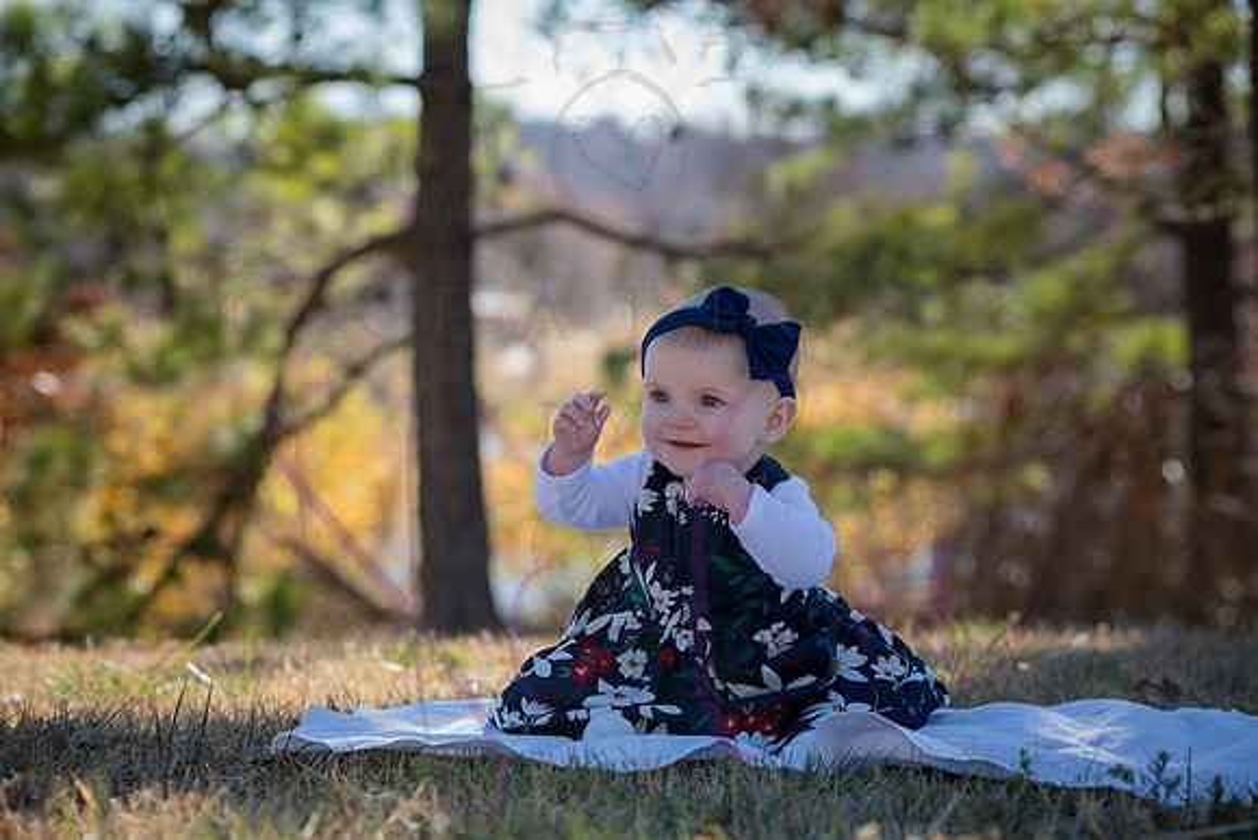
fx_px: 4194
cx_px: 629
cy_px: 420
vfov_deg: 11.4
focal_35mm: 120
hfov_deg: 17.1
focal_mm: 120
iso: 400
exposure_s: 1/640
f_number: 5.6
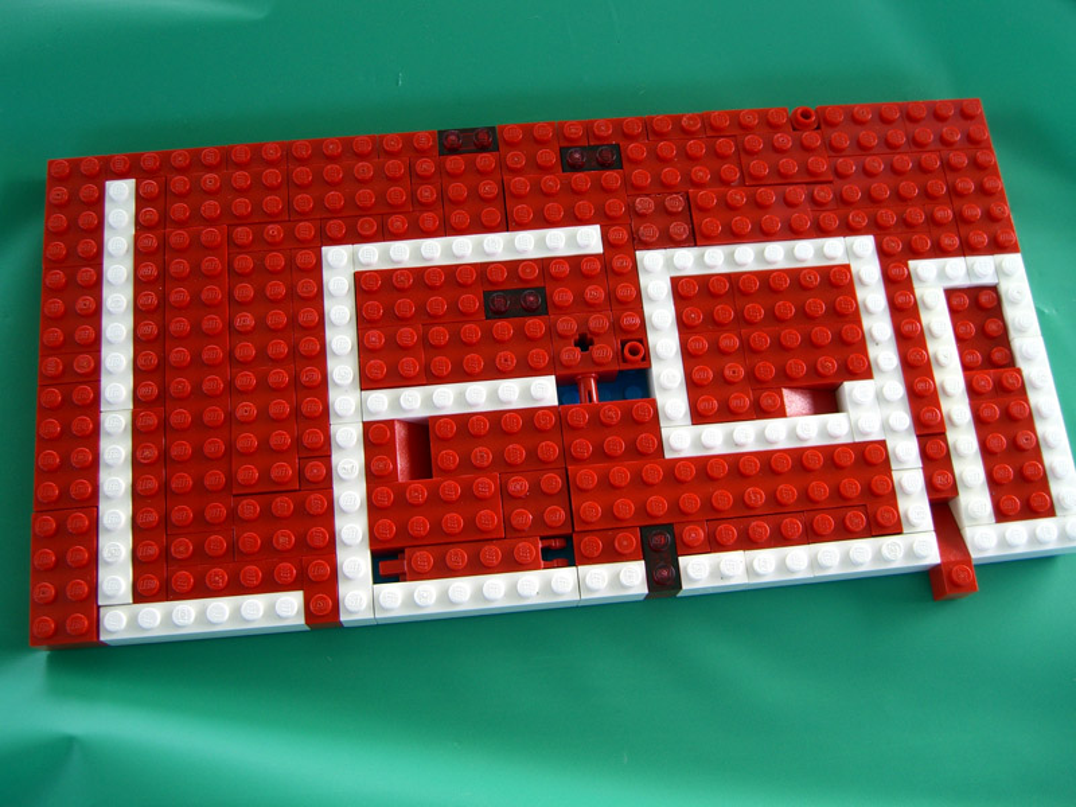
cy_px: 404
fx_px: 1181
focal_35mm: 38
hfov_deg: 49.0
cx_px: 538
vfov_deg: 37.7
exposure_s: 1/100
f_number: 2.8
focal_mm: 7.9
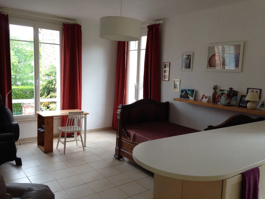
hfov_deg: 55.4
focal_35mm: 33
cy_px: 100
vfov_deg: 42.9
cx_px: 132
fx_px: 253
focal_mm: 4.12
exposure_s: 1/120
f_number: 2.4
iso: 80
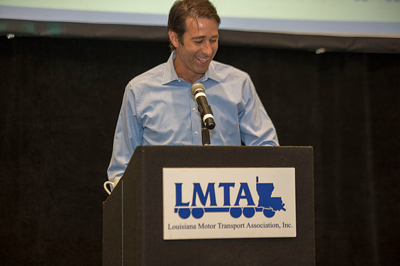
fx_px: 1444
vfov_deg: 10.5
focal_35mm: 130
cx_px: 200
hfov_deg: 15.8
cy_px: 133
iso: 1250
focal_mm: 130
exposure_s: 1/160
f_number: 2.8
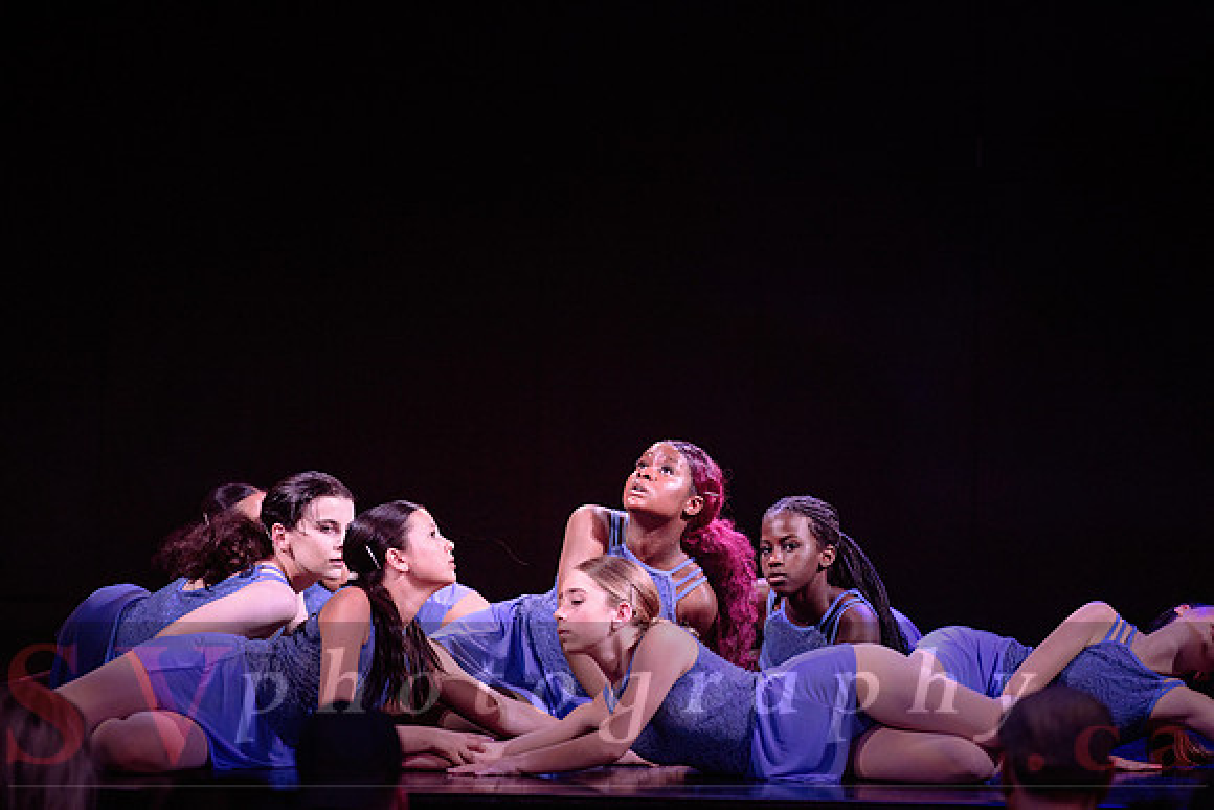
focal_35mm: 200
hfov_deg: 10.3
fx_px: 6746
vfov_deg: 6.9
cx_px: 607
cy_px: 405
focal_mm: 200
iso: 1600
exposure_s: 1/200
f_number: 2.8
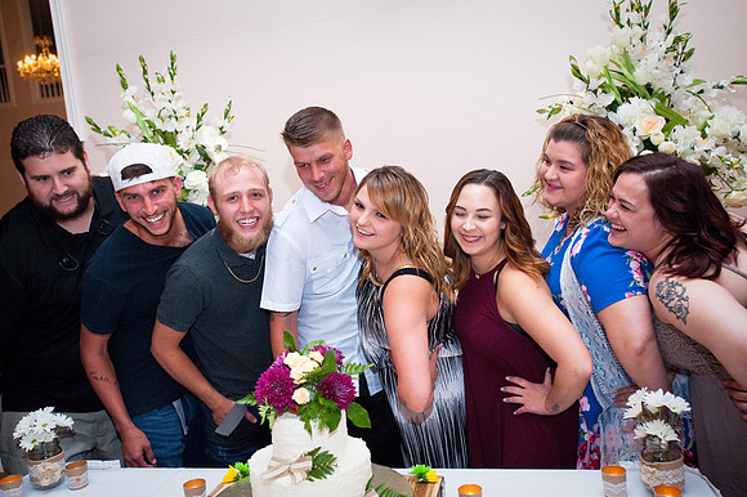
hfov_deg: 54.5
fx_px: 726
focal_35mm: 35
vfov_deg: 37.8
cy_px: 248
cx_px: 374
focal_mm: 35
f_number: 5.6
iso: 3200
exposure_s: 1/160
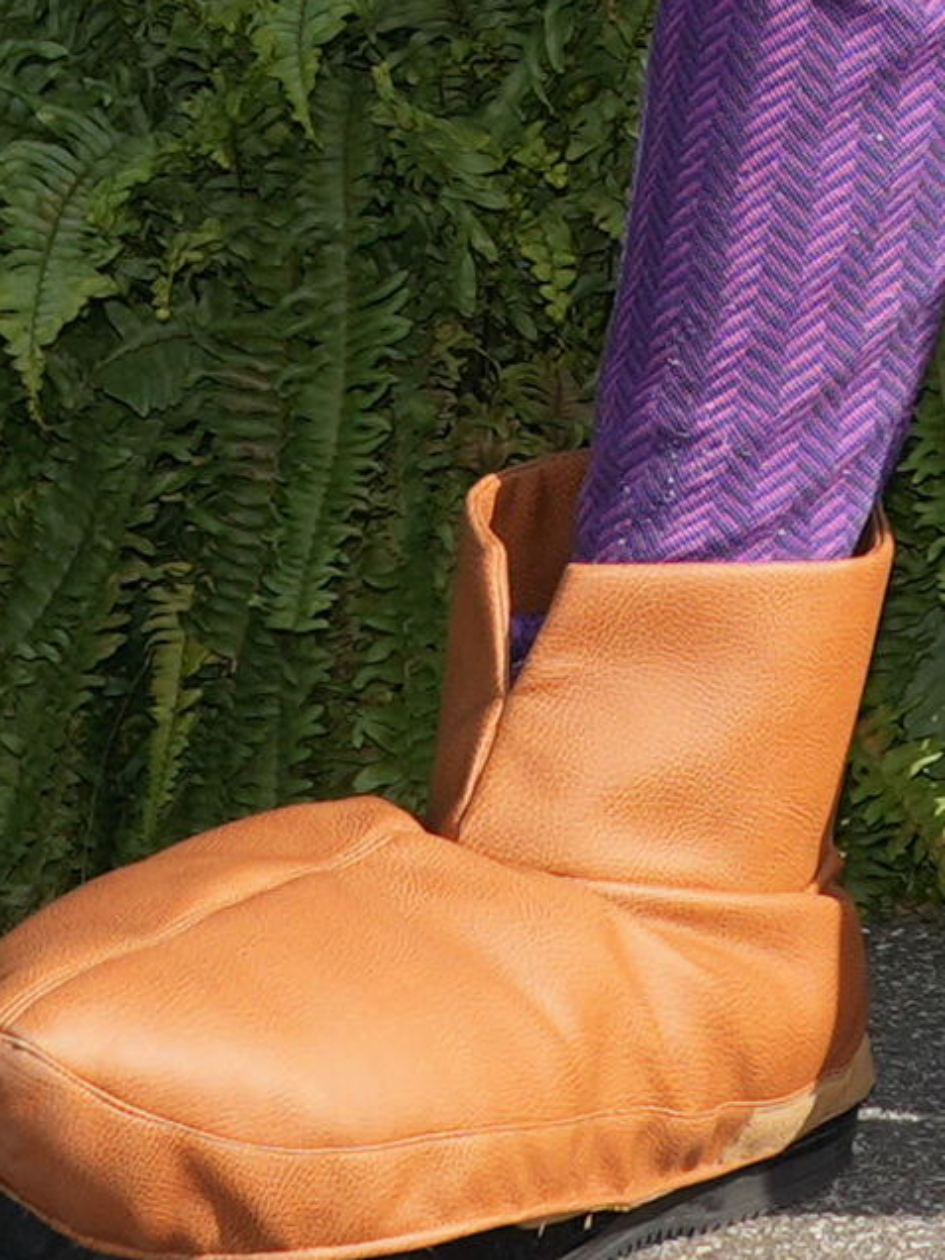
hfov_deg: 3.6
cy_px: -1938
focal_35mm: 408
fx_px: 14851
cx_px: 1107
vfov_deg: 4.7
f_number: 8
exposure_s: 1/250
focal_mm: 45
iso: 100
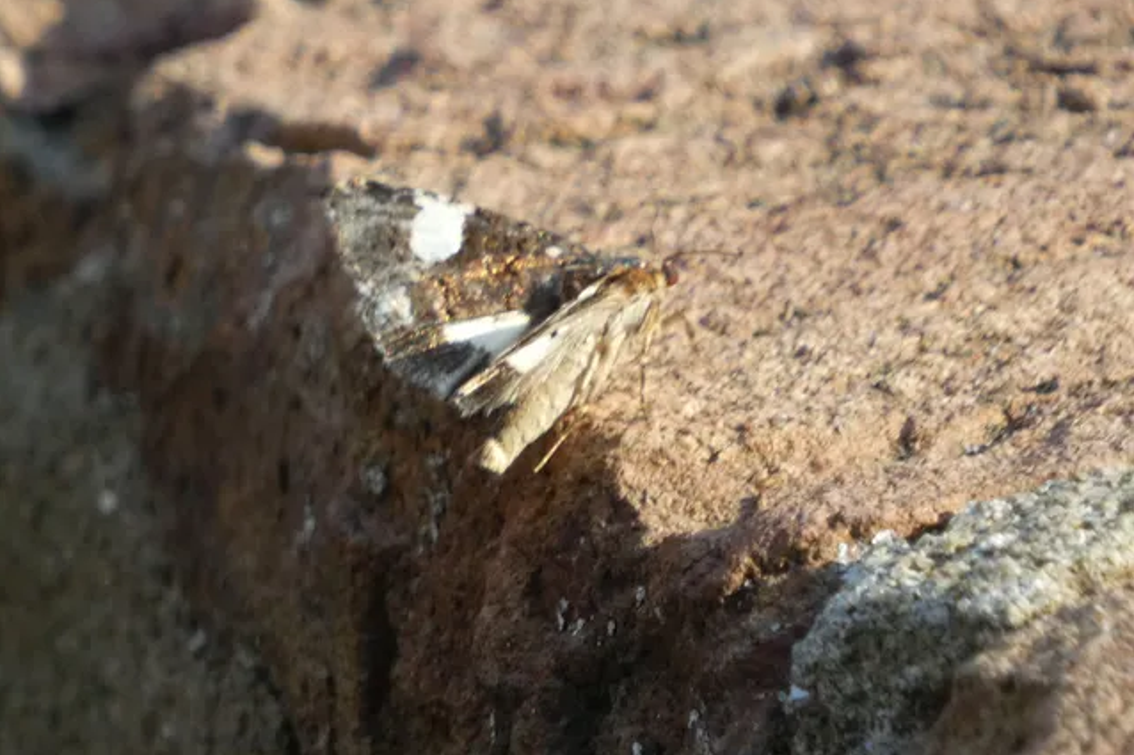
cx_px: 567
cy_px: 330
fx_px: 21728
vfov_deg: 2.0
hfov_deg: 3.0
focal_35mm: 690
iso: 100
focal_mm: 118.5
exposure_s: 1/100
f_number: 5.6
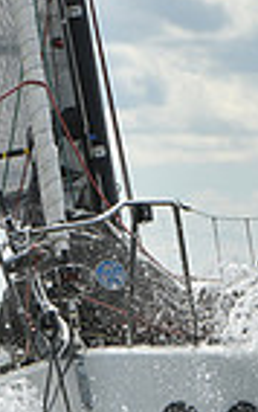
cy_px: 358
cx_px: 212
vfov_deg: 3.0
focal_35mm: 707
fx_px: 7938
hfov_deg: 1.9
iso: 320
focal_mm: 170
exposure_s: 1/1000
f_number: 10
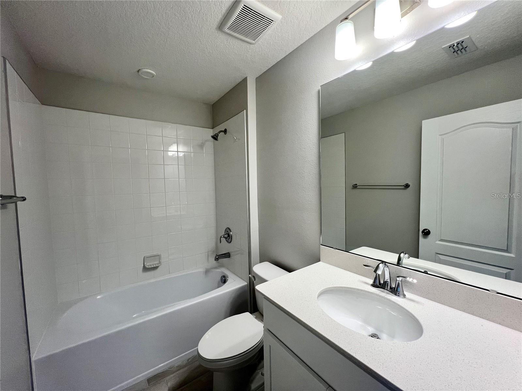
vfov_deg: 89.9
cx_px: 261
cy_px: 196
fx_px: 196
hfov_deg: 106.2
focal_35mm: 13
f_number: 1.8
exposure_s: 1/120
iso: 160
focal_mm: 1.57
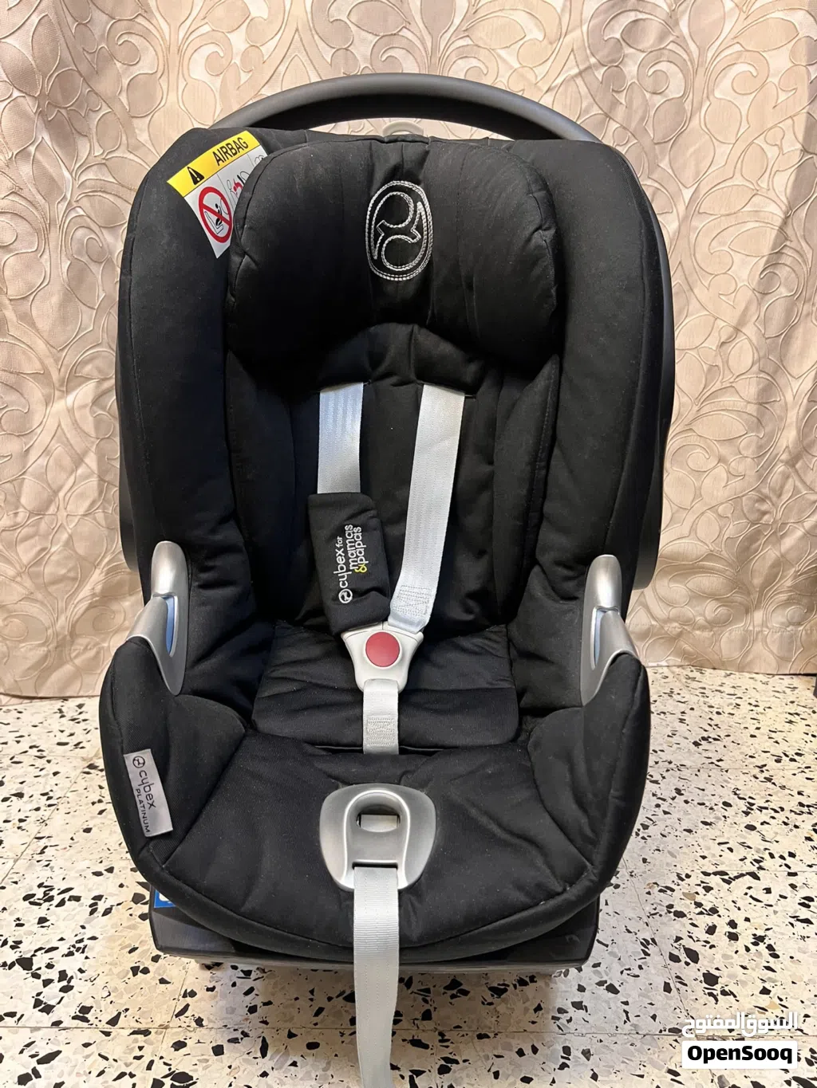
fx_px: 818
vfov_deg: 67.3
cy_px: 544
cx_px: 408
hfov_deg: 53.1
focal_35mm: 26
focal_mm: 5.7
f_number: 1.5
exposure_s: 1/50
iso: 320
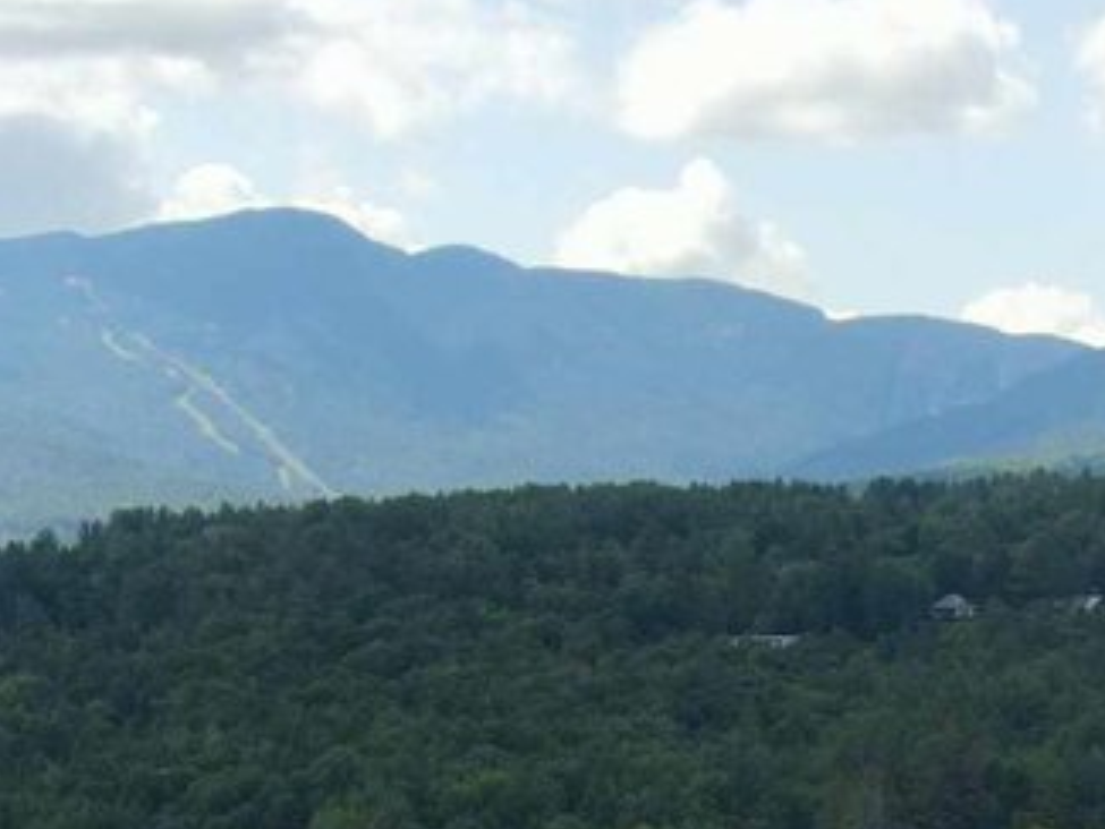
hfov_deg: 16.2
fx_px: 3768
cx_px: 1244
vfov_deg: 10.7
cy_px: 2008
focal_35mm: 118
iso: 100
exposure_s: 1/500
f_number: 2.8
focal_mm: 4.5
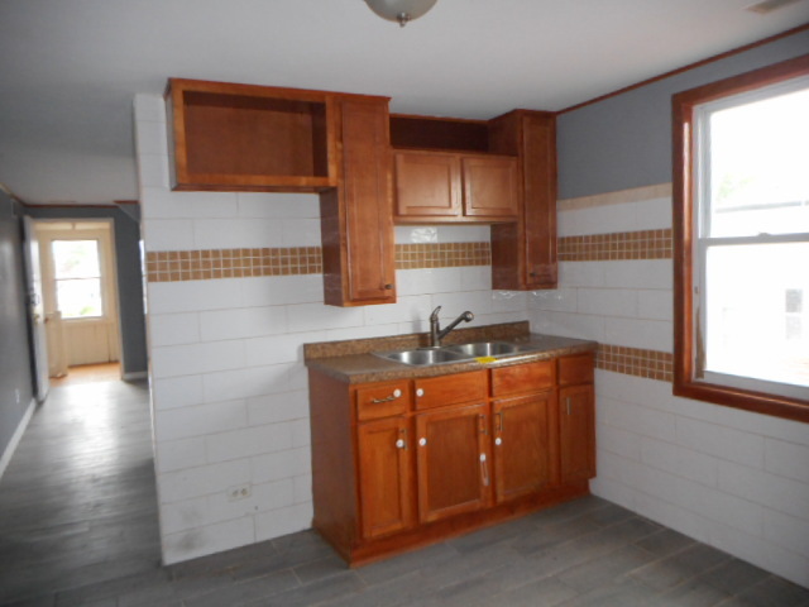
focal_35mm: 25
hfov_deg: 69.4
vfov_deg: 54.9
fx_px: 584
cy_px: 304
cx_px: 404
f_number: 3.7
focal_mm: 4.5
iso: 360
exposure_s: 1/25
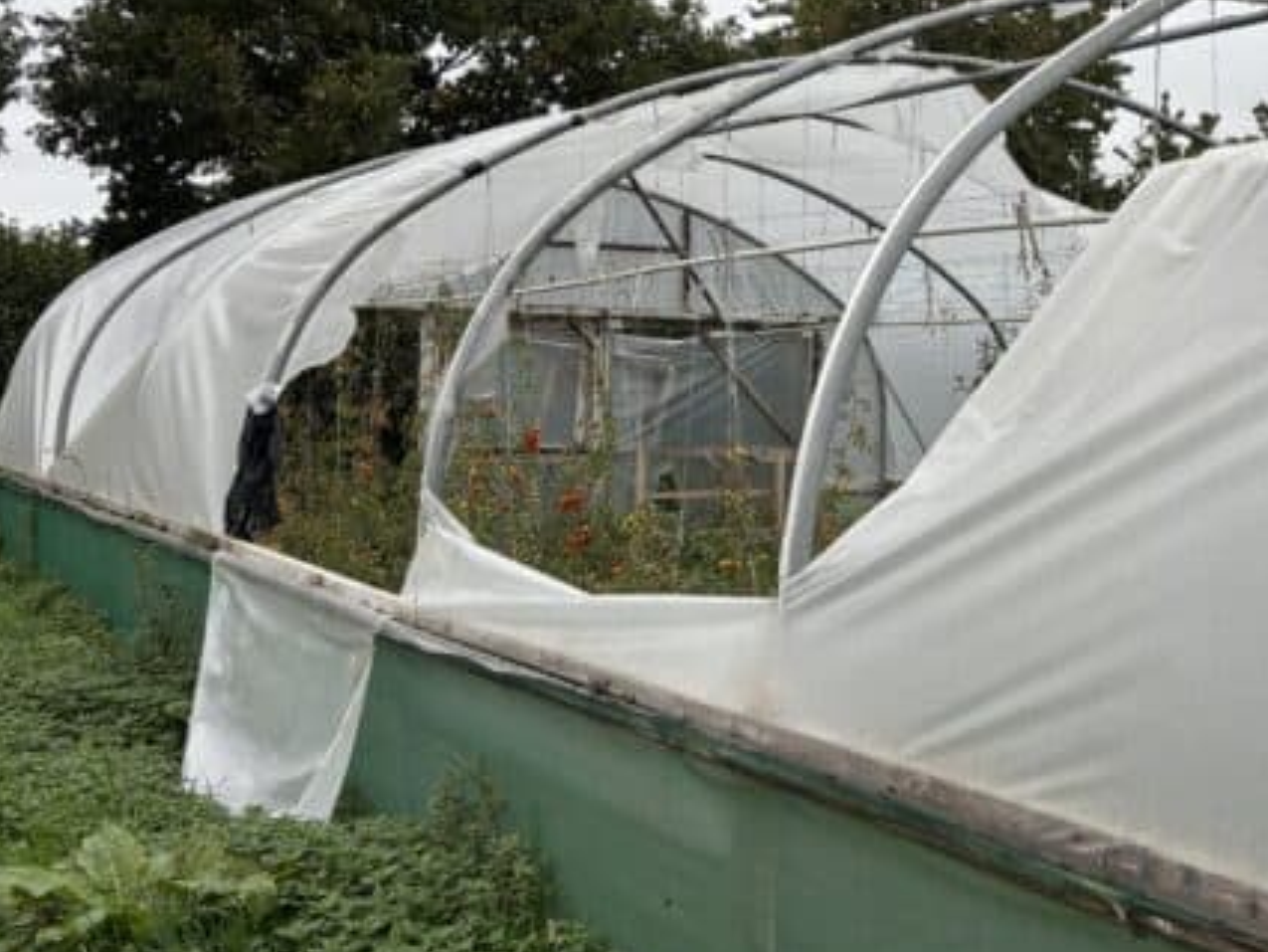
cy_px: 370
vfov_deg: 30.8
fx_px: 1722
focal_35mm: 47
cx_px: 946
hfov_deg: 39.4
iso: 50
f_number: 1.6
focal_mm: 5.96
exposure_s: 1/645
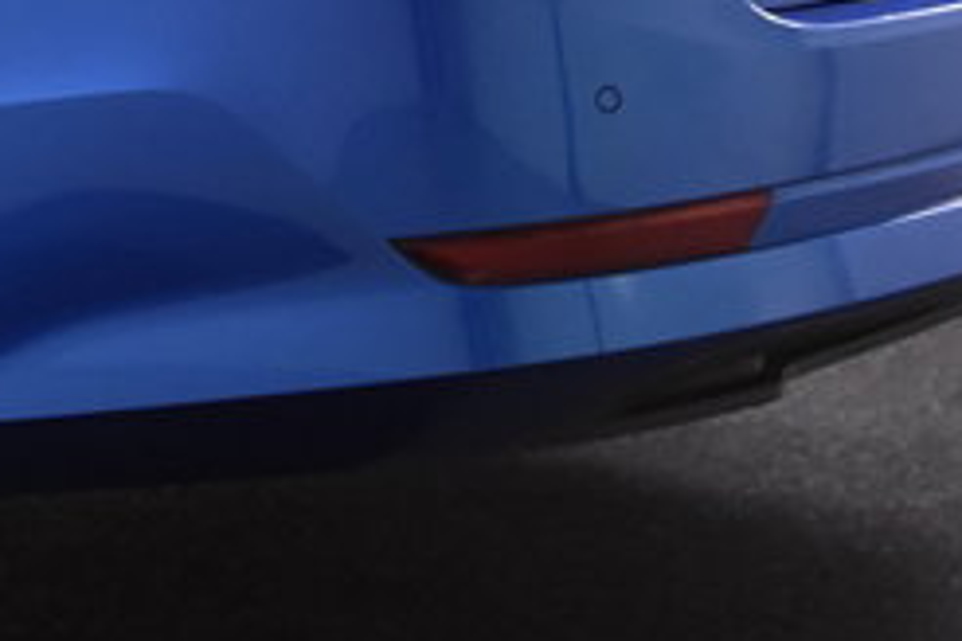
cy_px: -178
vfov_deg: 7.8
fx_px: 4676
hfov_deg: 11.2
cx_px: -563
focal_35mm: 175
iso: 1600
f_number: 4.5
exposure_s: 1/80
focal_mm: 28
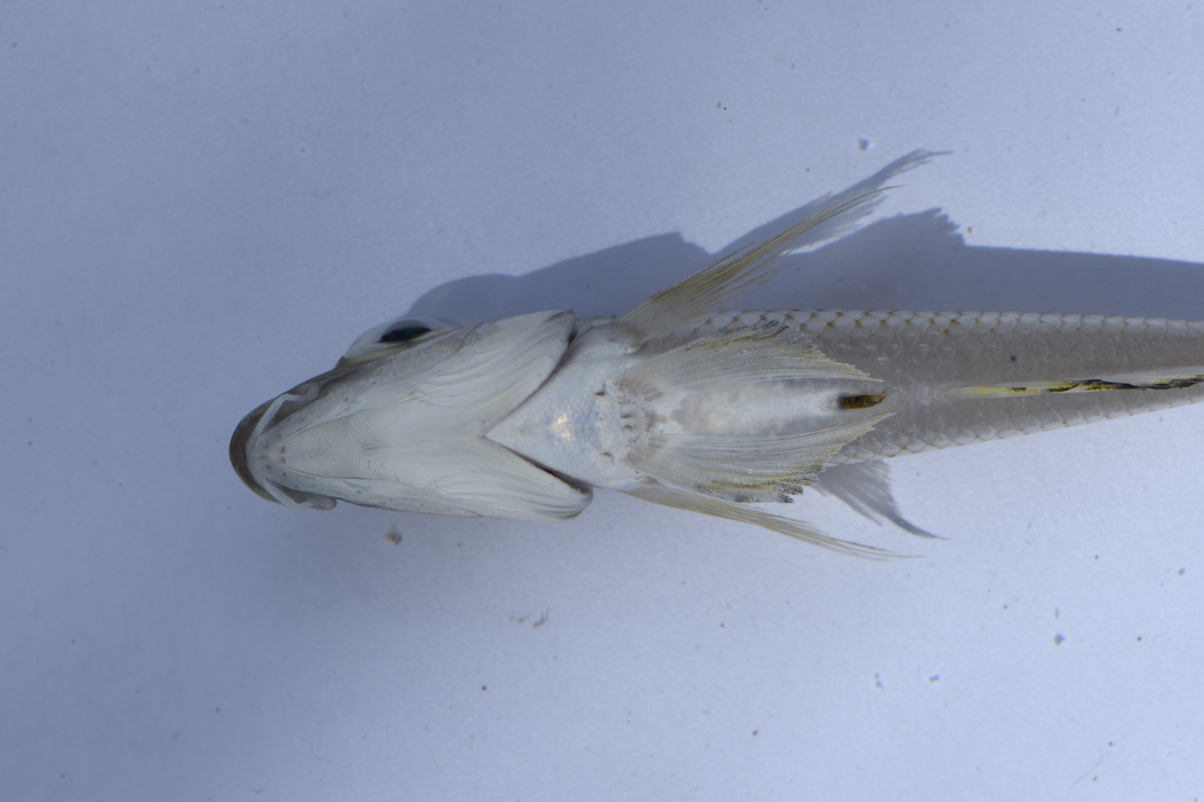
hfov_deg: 16.3
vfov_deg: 10.9
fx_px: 4213
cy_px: 401
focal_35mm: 126
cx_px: 602
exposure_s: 1/200
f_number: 14
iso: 250
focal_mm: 105
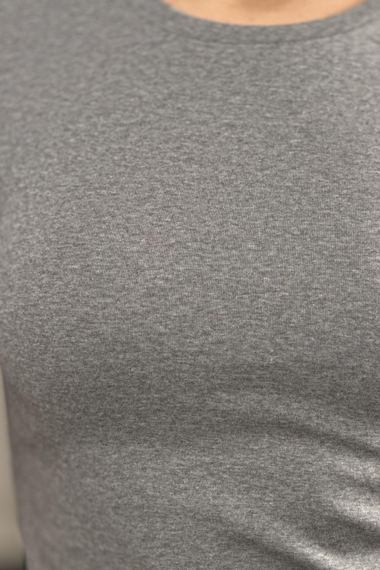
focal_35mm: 162
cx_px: 270
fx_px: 2564
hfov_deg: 8.5
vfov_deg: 12.7
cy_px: 372
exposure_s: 1/100
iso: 200
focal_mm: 9
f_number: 2.8
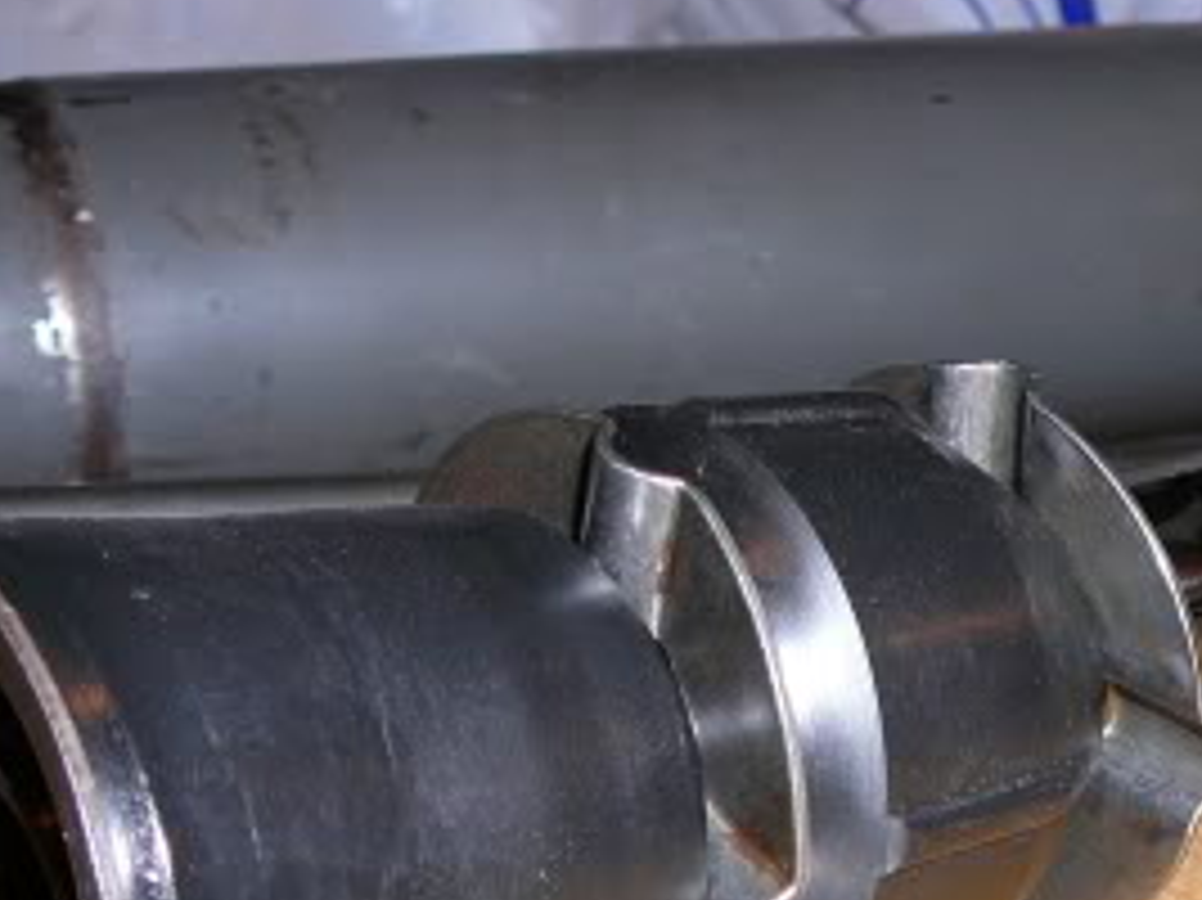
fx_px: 2915
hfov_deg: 22.8
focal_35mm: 84
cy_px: 684
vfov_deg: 17.4
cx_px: 1067
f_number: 2.8
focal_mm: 5.2
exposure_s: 1/30
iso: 100
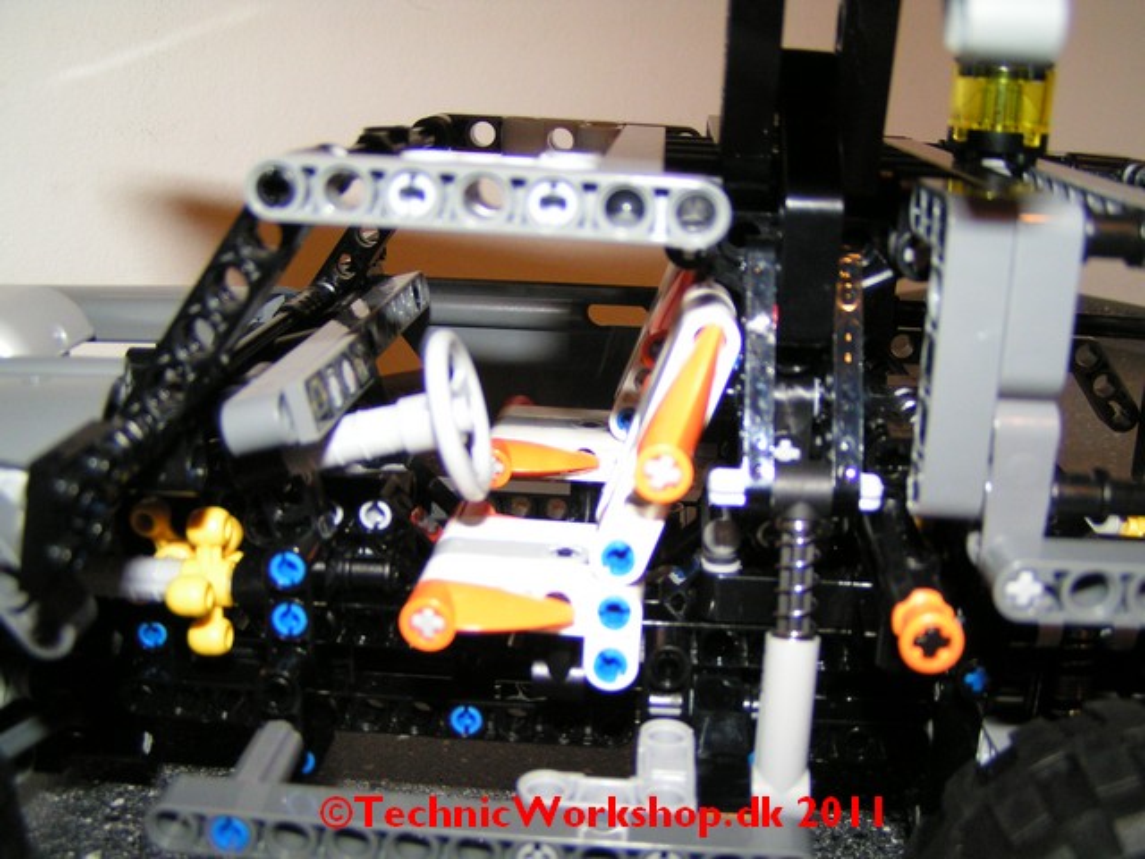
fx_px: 1257
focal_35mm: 38
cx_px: 572
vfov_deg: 37.7
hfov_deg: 49.0
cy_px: 430
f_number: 2.8
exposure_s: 1/40
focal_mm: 5.8
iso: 200
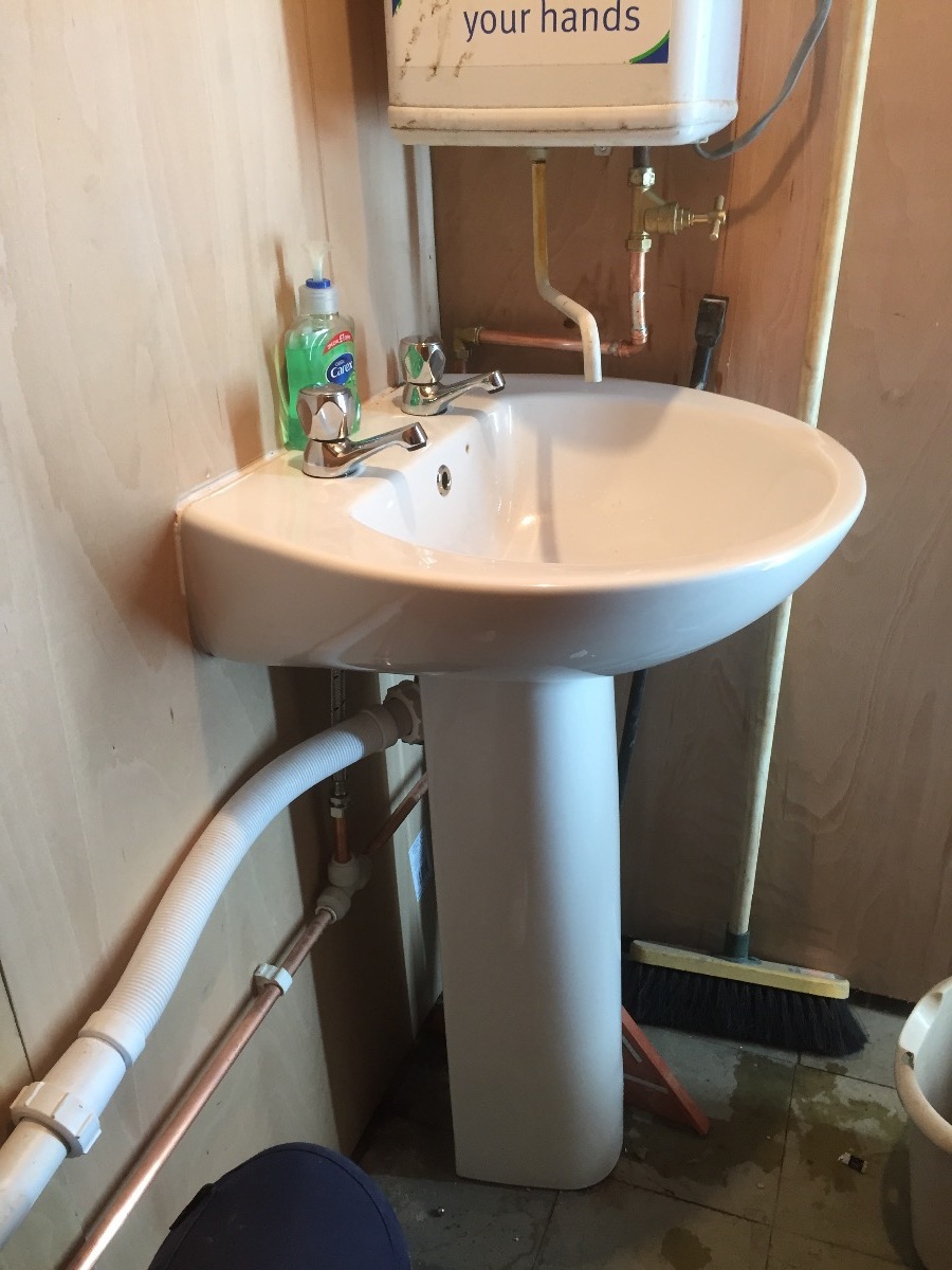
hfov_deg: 48.2
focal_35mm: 29
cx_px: 476
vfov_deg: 61.7
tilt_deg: -27.2
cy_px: 635
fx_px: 1063
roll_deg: +2.2
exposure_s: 1/33
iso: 100
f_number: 2.2
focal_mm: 4.15
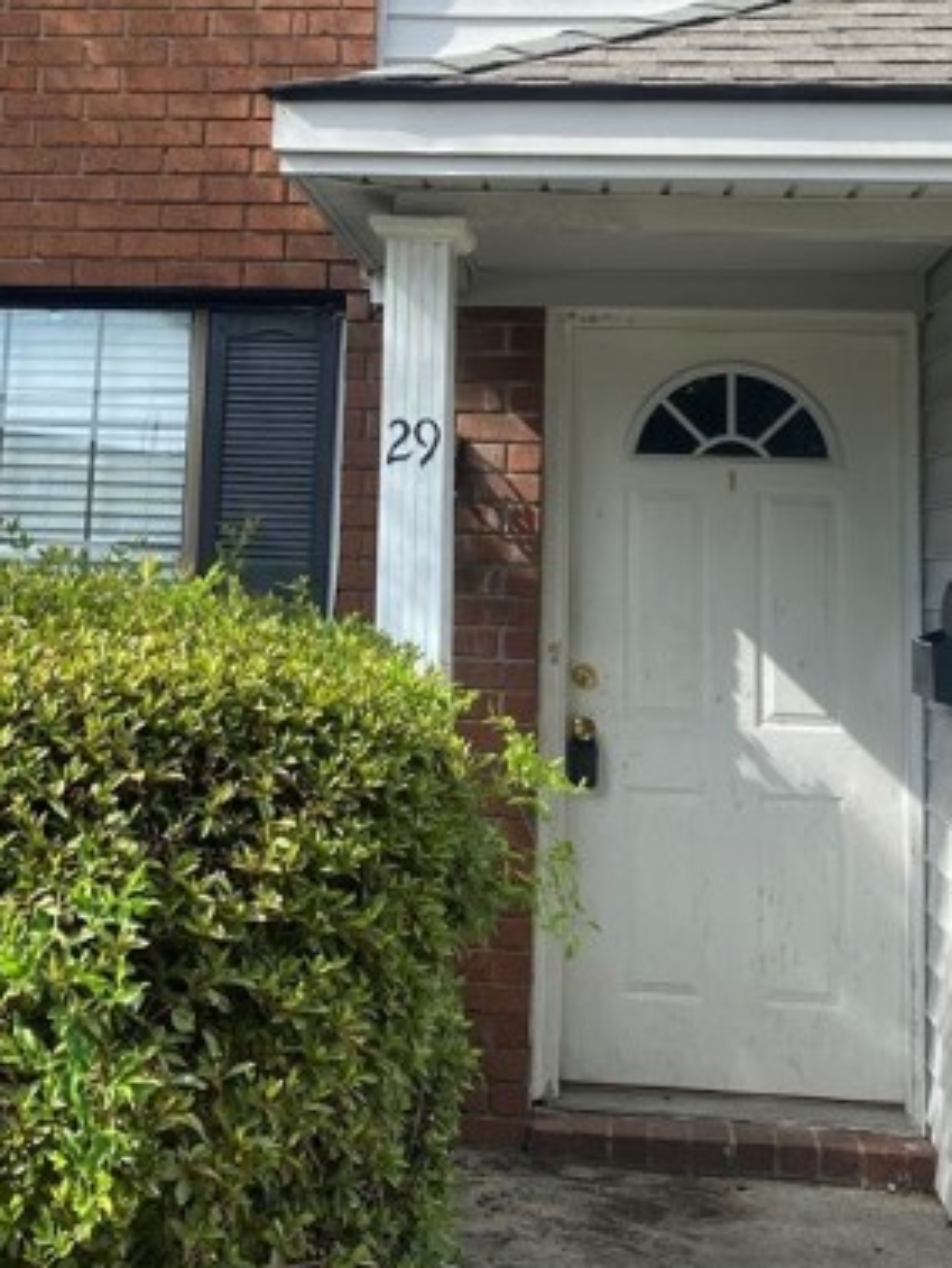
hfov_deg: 27.4
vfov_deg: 35.3
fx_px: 1942
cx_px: 346
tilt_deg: +9.5
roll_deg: -2.9
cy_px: 303
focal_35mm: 53
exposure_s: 1/1147
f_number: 1.8
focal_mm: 4.25
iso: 32
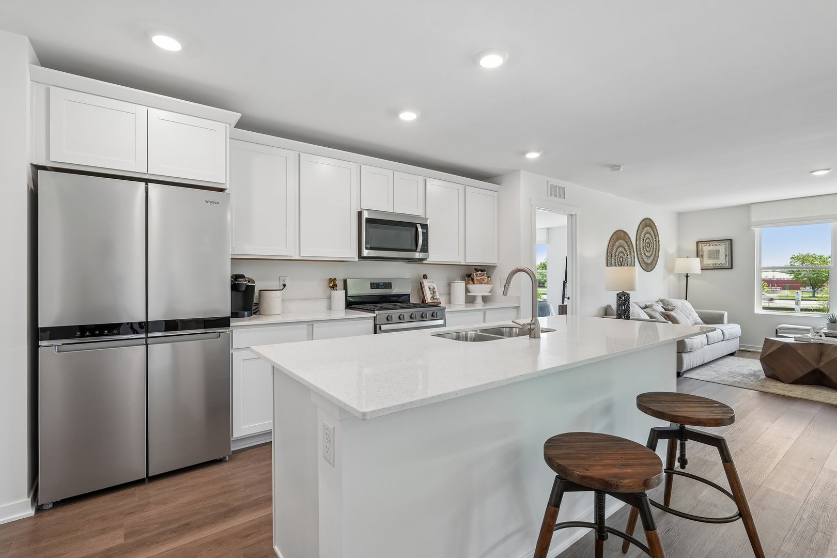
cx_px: 418
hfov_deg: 93.3
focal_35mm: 17
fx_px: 395
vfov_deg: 70.4
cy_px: 279
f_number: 7.1
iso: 320
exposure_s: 1/25
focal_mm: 17
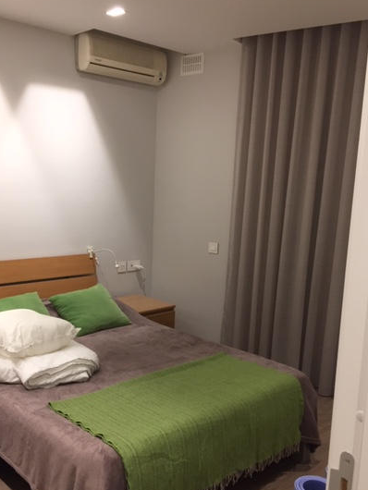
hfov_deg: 40.7
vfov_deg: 52.5
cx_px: 168
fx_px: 496
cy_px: 275
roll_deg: -1.6
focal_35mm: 35
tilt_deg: -10.2
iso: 80
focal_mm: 4.15
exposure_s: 1/33
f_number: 2.2
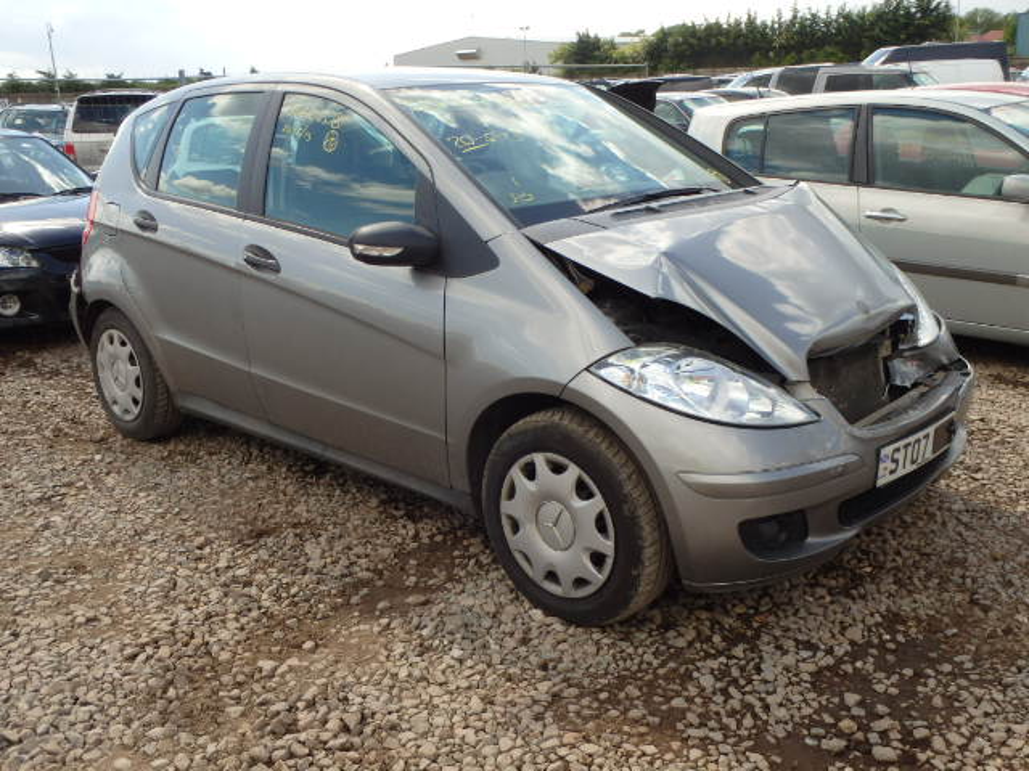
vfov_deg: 41.8
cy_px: 386
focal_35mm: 34
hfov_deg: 54.0
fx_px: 1011
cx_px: 514
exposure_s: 1/400
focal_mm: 6.1
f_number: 4.4
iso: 125
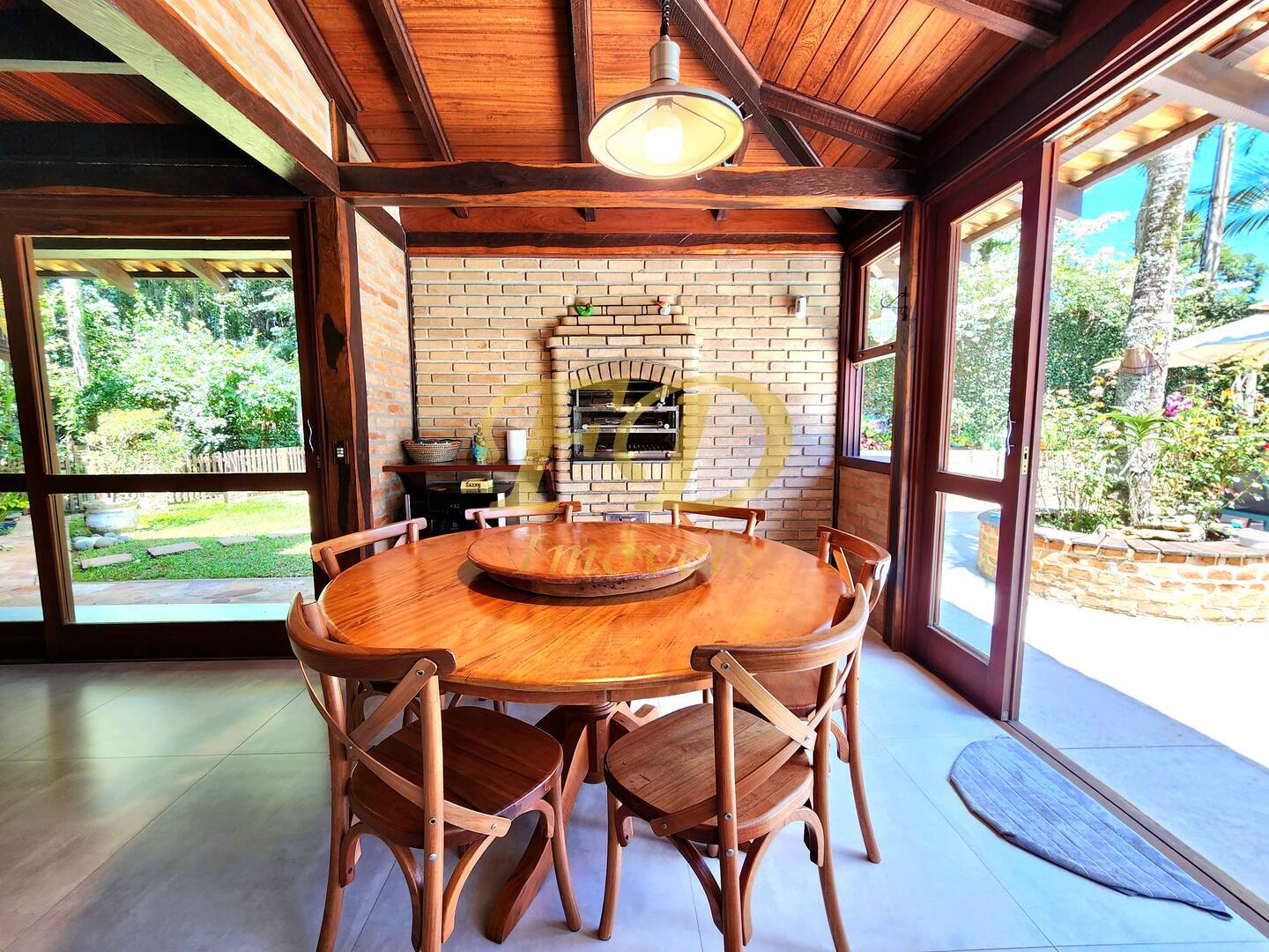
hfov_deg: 106.2
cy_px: 476
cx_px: 634
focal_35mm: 13
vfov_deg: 89.9
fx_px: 477
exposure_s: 1/60.2
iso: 64
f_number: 2.2
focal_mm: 2.2
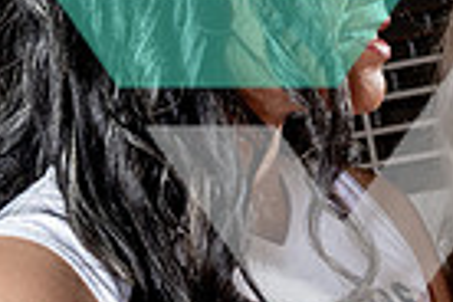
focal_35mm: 155
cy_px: 172
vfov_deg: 8.9
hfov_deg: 11.9
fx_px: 1950
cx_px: 893
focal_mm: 37
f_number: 8
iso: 100
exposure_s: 1/250
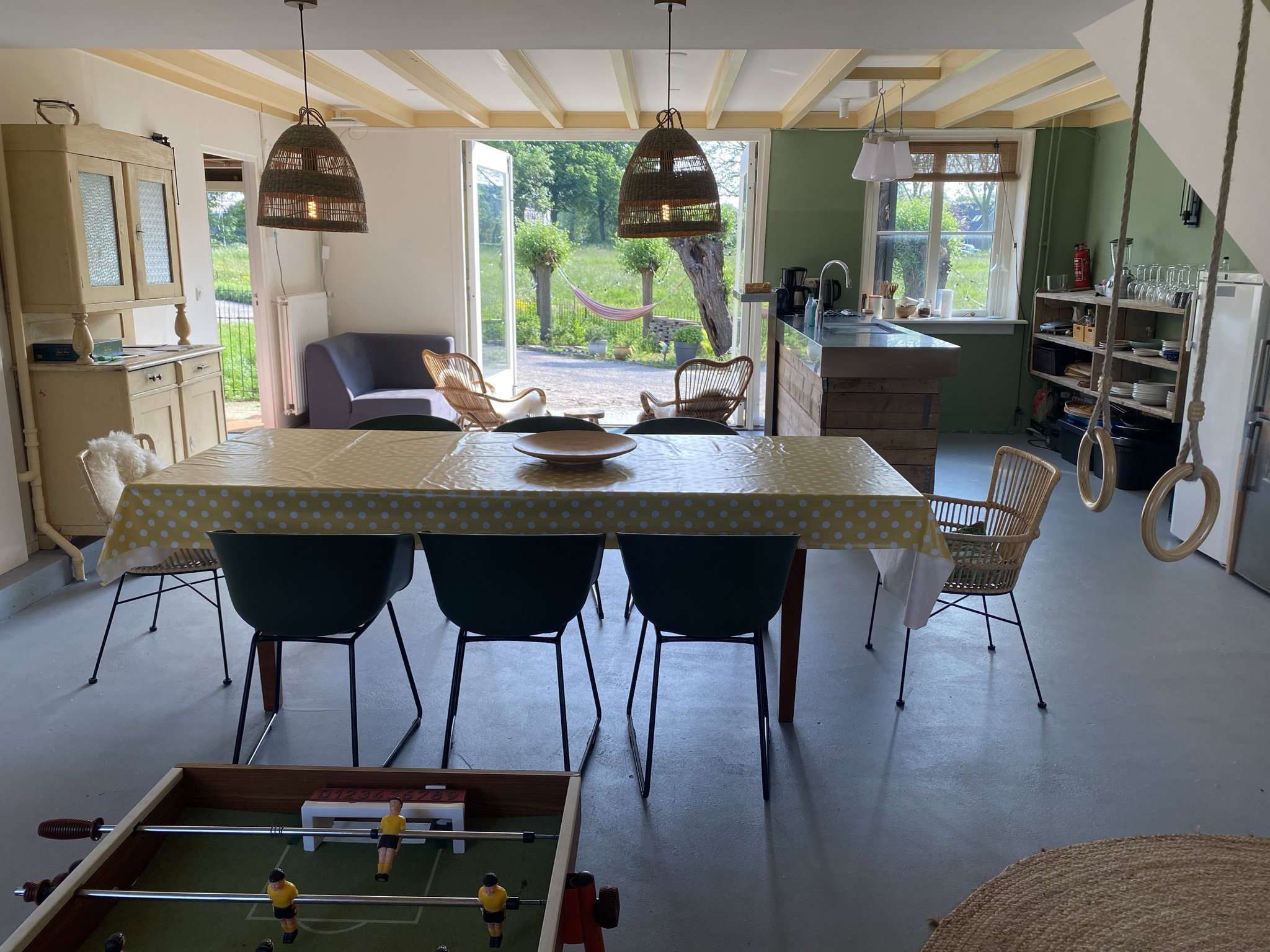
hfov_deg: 67.3
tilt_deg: -13.7
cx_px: 635
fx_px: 954
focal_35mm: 26
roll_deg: -0.4
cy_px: 476
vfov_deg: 53.1
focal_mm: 4.25
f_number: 1.8
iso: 32
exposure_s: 1/242
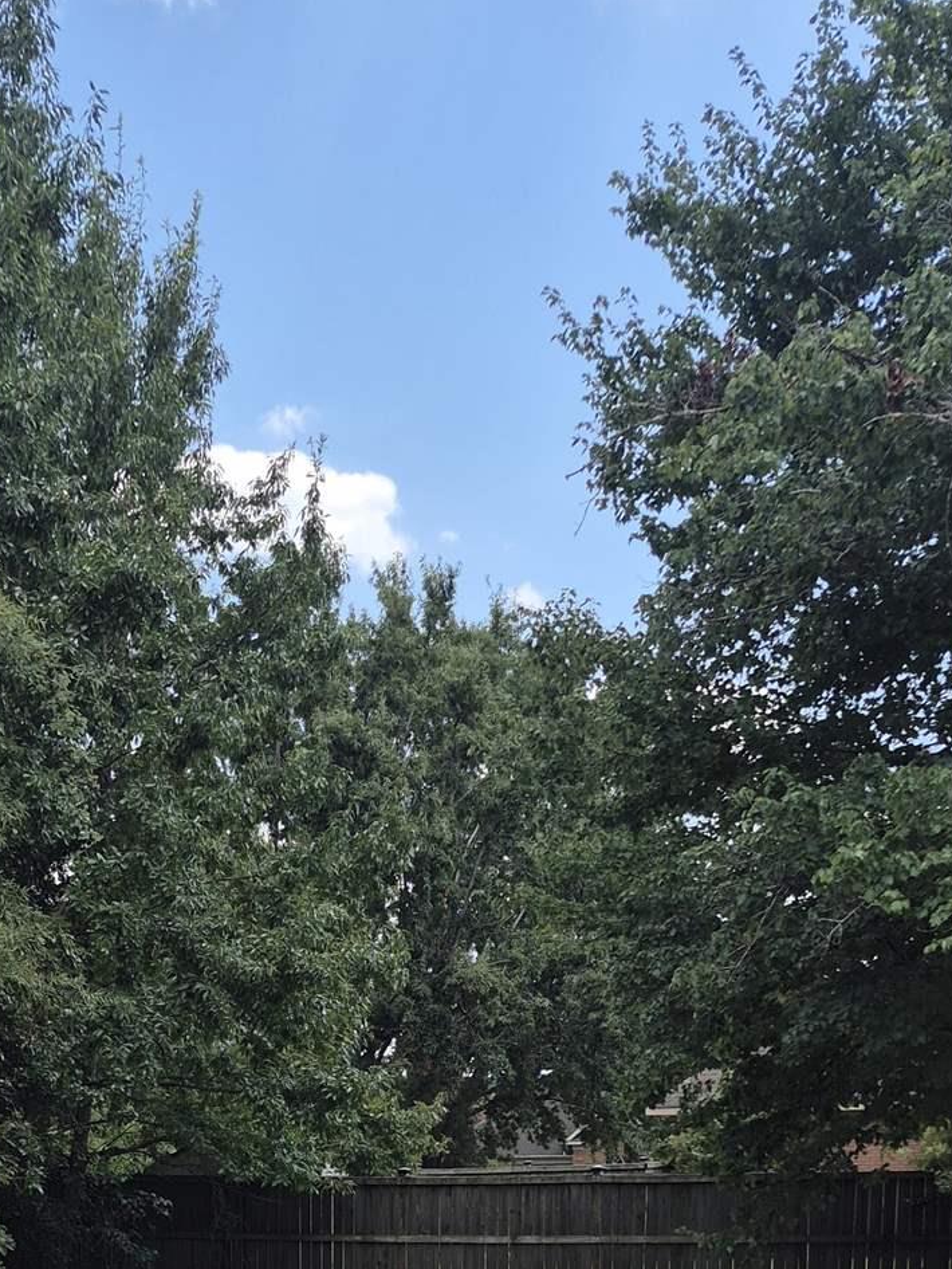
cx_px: 241
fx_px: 2053
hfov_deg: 25.8
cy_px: 1454
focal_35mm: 56
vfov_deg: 30.2
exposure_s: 1/1188
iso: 25
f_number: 1.8
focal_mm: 5.4
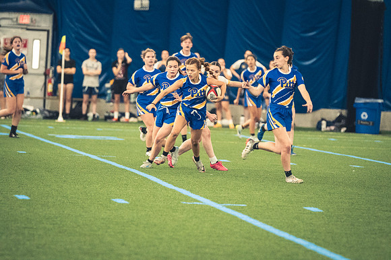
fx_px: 3094
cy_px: 130
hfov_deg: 7.2
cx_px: 196
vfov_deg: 4.8
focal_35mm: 285
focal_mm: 190
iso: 12800
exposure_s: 1/500
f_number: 2.8
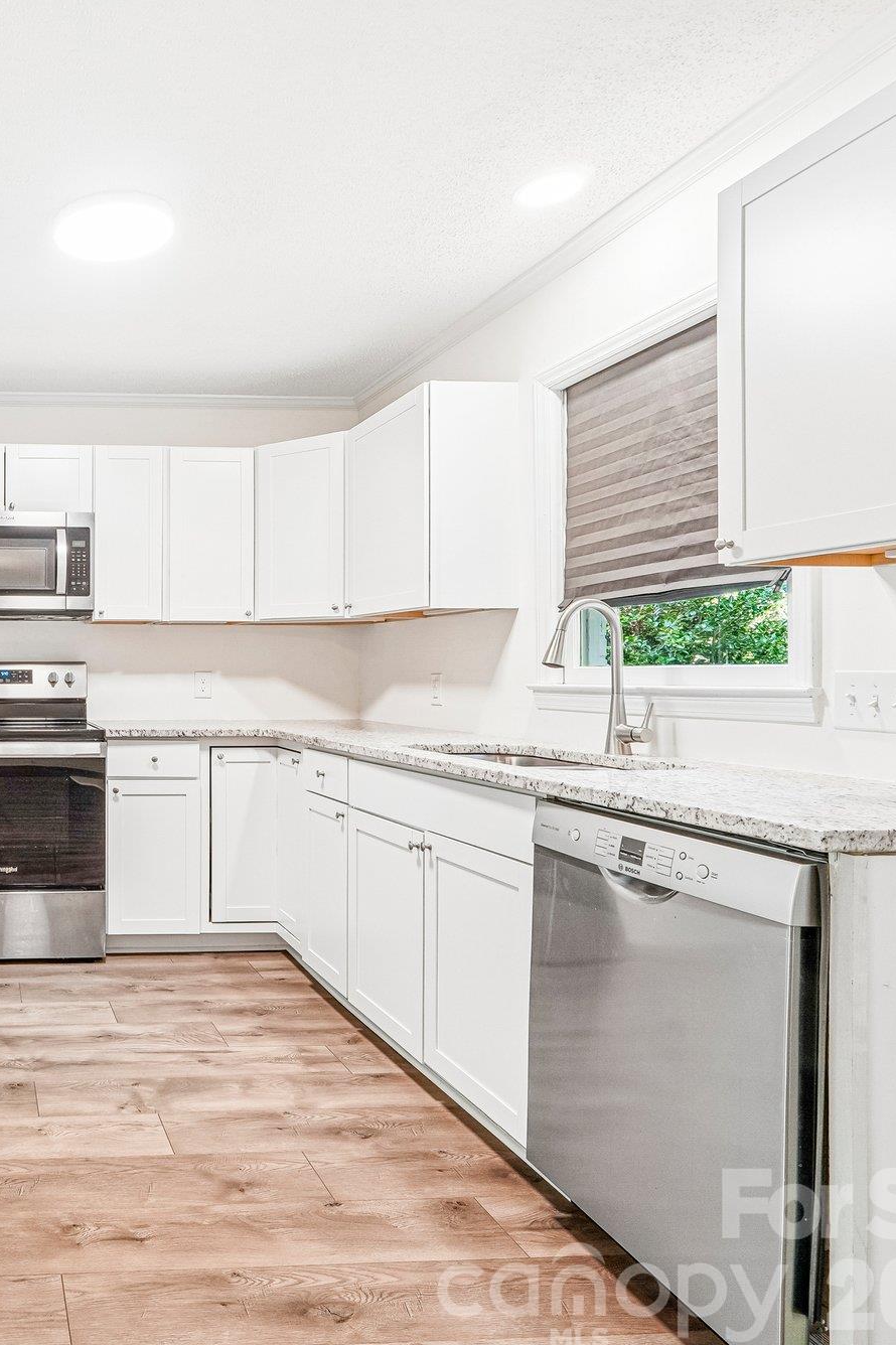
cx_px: 12
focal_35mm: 23
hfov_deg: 46.6
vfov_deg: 76.1
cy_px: 679
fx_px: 859
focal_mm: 10
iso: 400
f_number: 8
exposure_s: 1/6
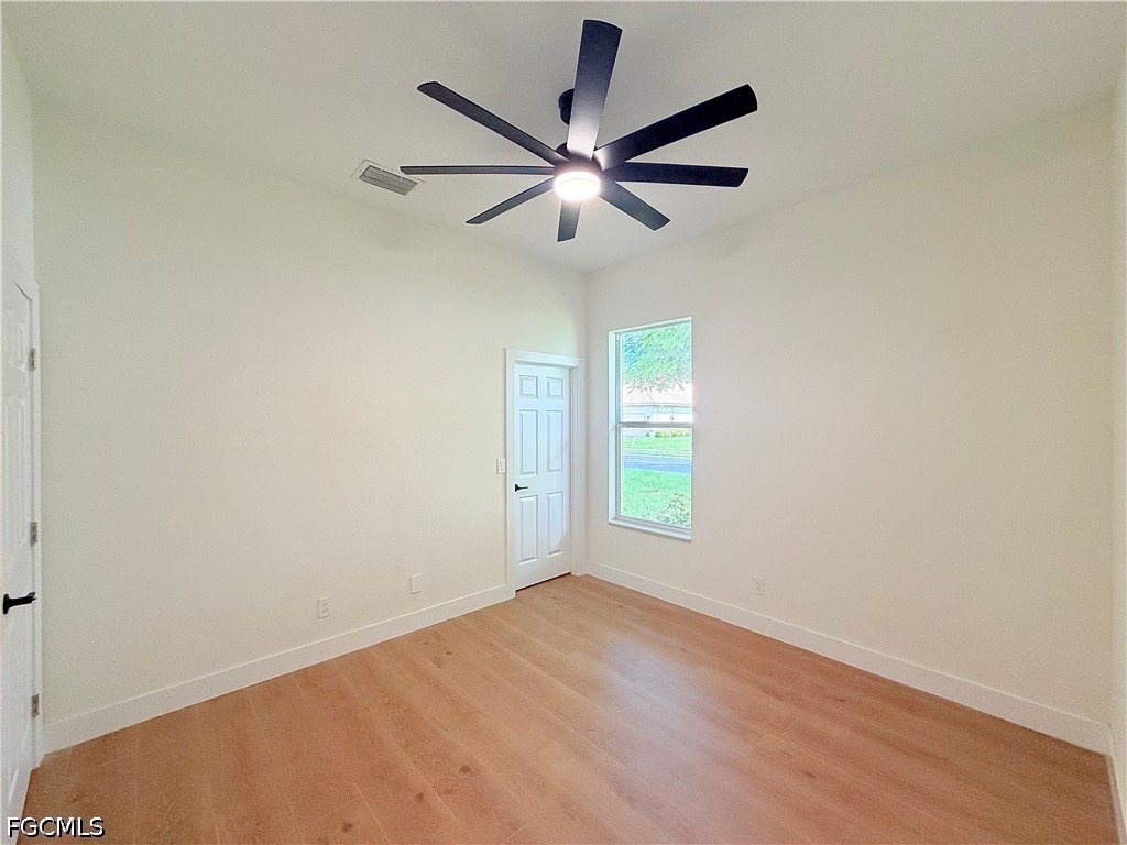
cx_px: 564
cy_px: 422
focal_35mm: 14
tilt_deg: -1.0
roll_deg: +0.4
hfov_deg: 102.1
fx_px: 456
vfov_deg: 85.7
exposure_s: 1/120
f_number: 2.2
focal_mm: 2.22
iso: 250
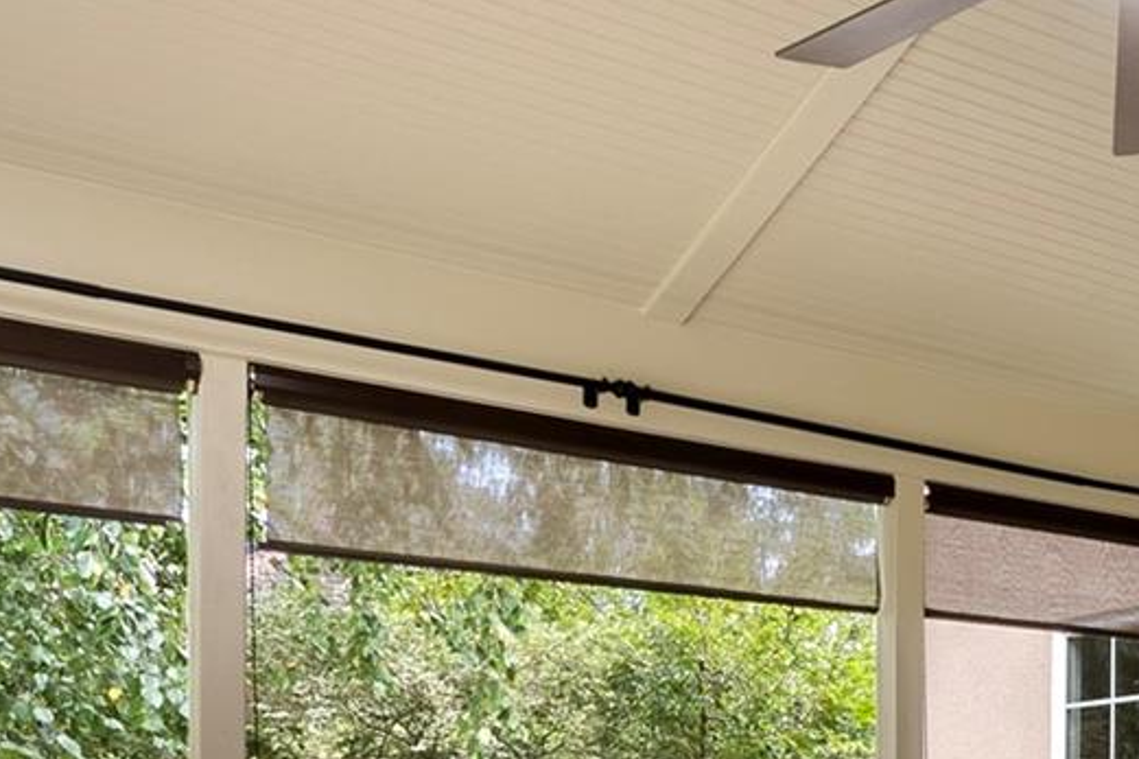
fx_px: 1866
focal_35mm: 59
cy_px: 894
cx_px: 1425
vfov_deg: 21.5
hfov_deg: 28.6
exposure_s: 1/2
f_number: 11
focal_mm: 15
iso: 100
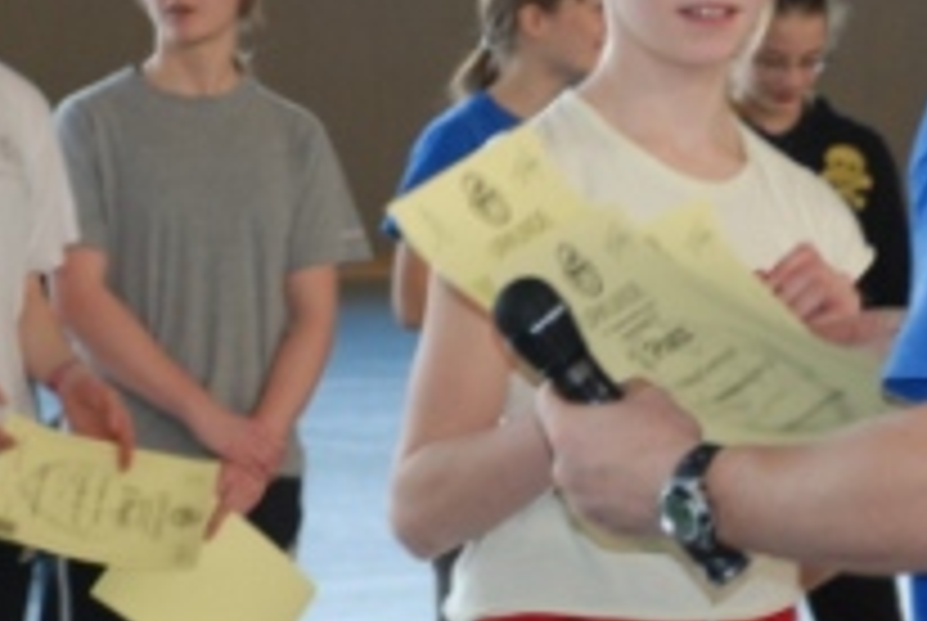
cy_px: 216
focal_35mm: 228
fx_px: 5879
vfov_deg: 6.0
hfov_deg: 9.0
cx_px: 711
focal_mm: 70
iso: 640
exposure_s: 1/60
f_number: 5.6
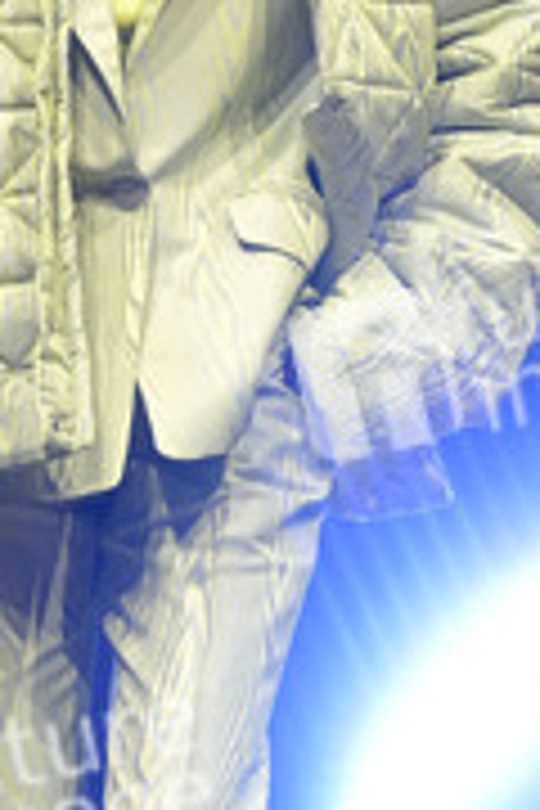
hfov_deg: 2.2
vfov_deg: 3.3
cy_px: 130
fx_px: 13994
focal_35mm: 622
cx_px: 112
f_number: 5.6
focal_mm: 280
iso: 8000
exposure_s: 1/500
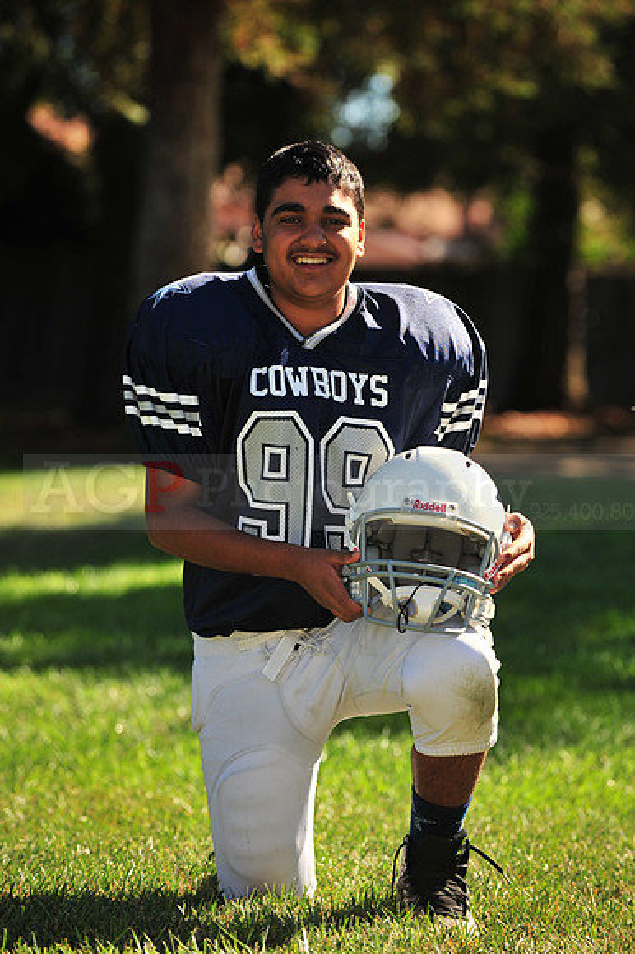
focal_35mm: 160
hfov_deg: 8.6
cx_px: 318
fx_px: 4238
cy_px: 477
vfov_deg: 12.8
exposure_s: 1/800
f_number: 4.5
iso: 200
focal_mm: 160
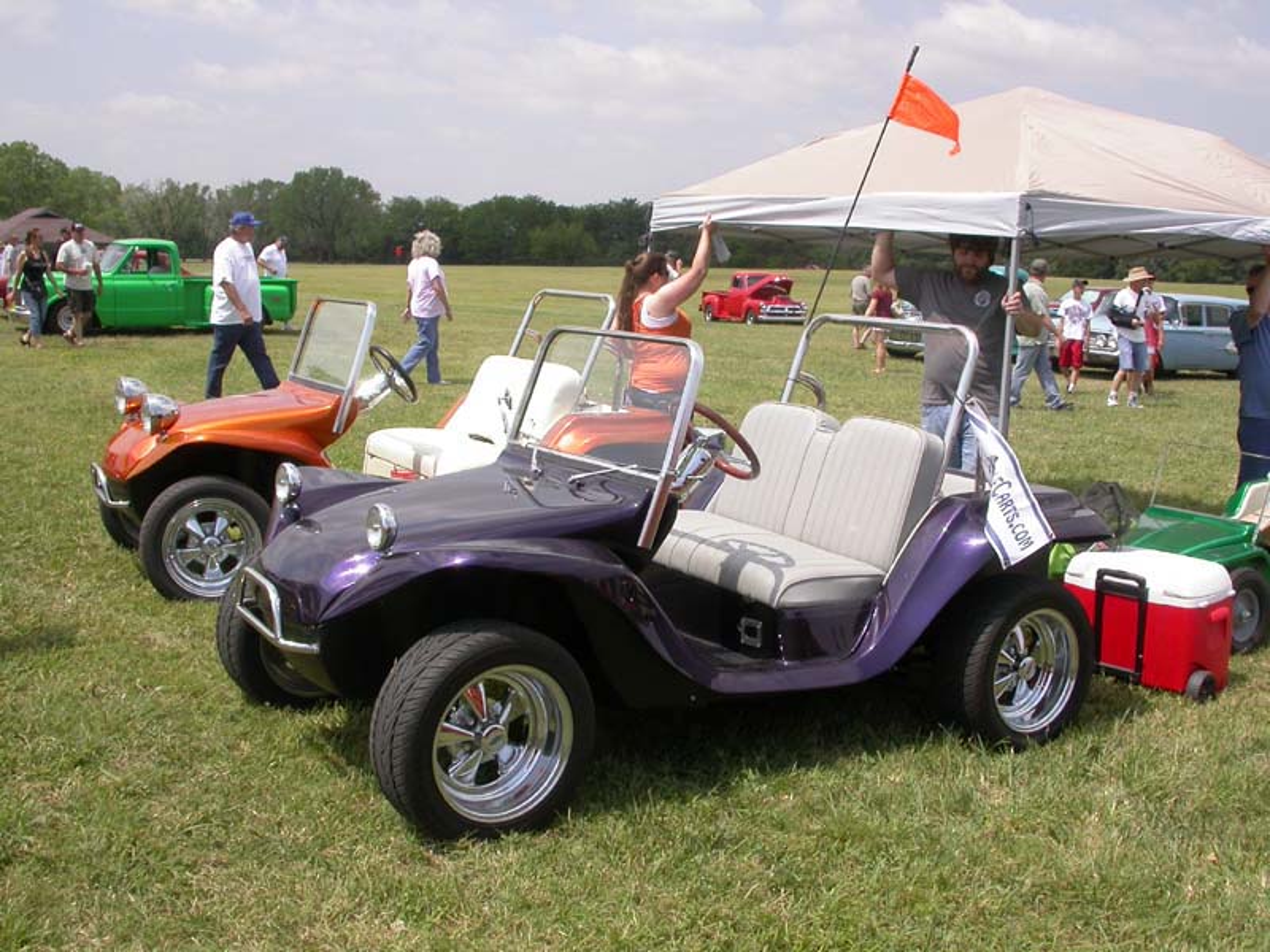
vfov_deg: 37.7
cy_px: 476
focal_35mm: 38
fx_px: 1394
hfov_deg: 49.0
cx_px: 635
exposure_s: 1/316
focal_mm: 7.85
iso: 100
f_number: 7.5
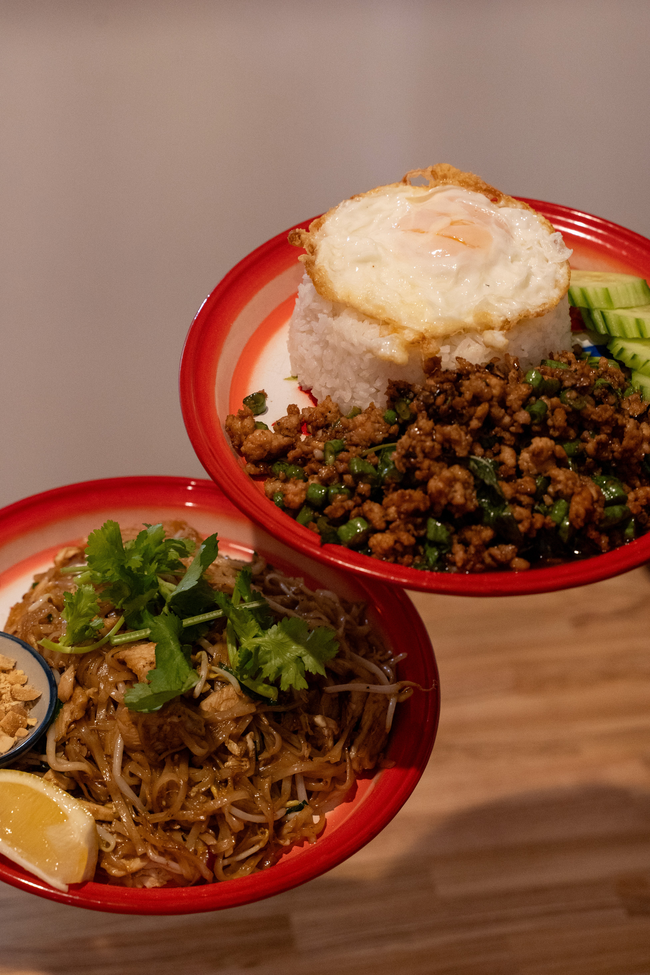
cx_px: 325
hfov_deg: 25.5
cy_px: 488
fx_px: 1435
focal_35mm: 53
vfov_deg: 37.5
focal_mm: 53
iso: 3200
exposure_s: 1/80
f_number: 5.6
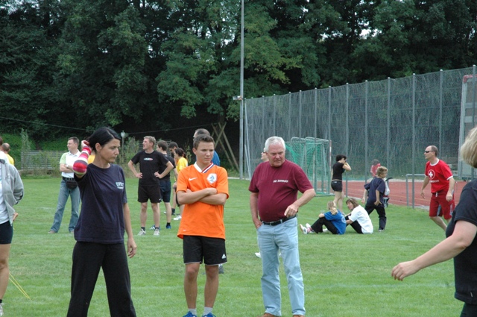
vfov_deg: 13.0
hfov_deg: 19.5
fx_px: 1389
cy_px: 158
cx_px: 238
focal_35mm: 105
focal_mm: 70
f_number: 11
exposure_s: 1/500
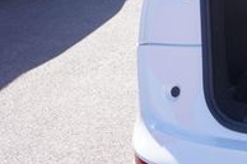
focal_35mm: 79
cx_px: 356
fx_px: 542
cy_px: -38
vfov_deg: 16.5
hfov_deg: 21.9
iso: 100
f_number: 6.3
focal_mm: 16
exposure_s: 1/100
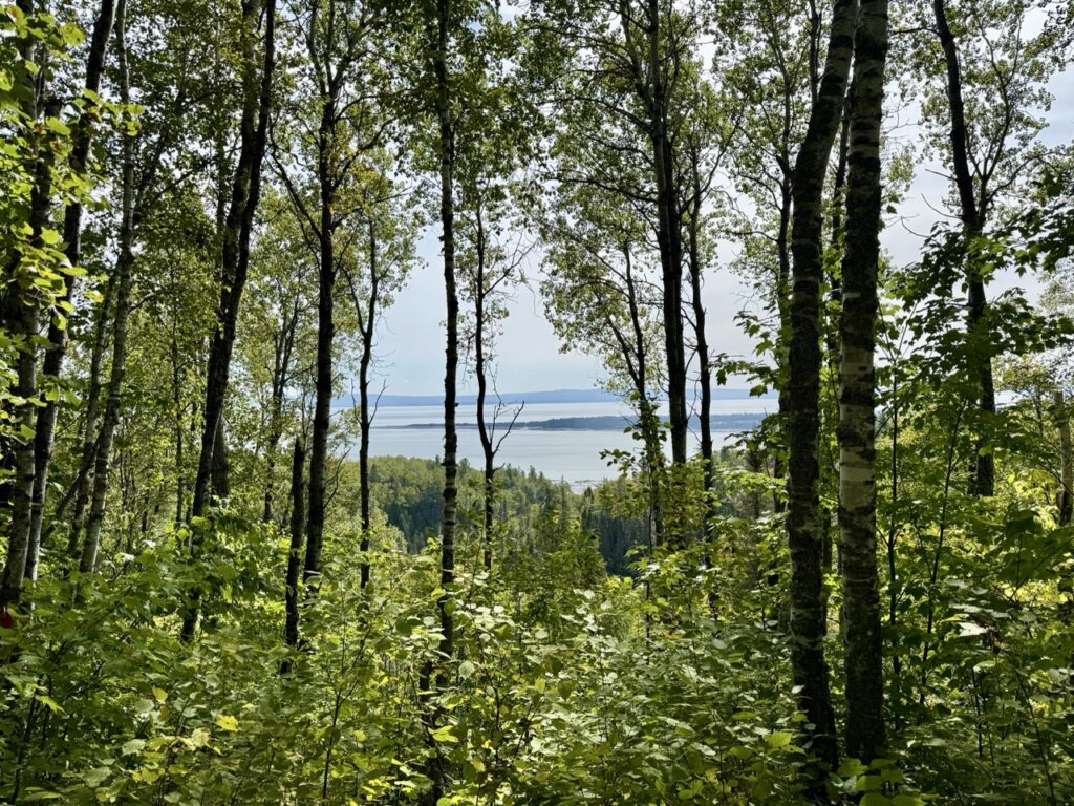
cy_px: 403
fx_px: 745
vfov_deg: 56.8
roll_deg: +1.0
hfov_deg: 71.6
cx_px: 537
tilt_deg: -1.2
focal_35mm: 24
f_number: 1.78
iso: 80
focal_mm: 6.76
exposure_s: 1/5348
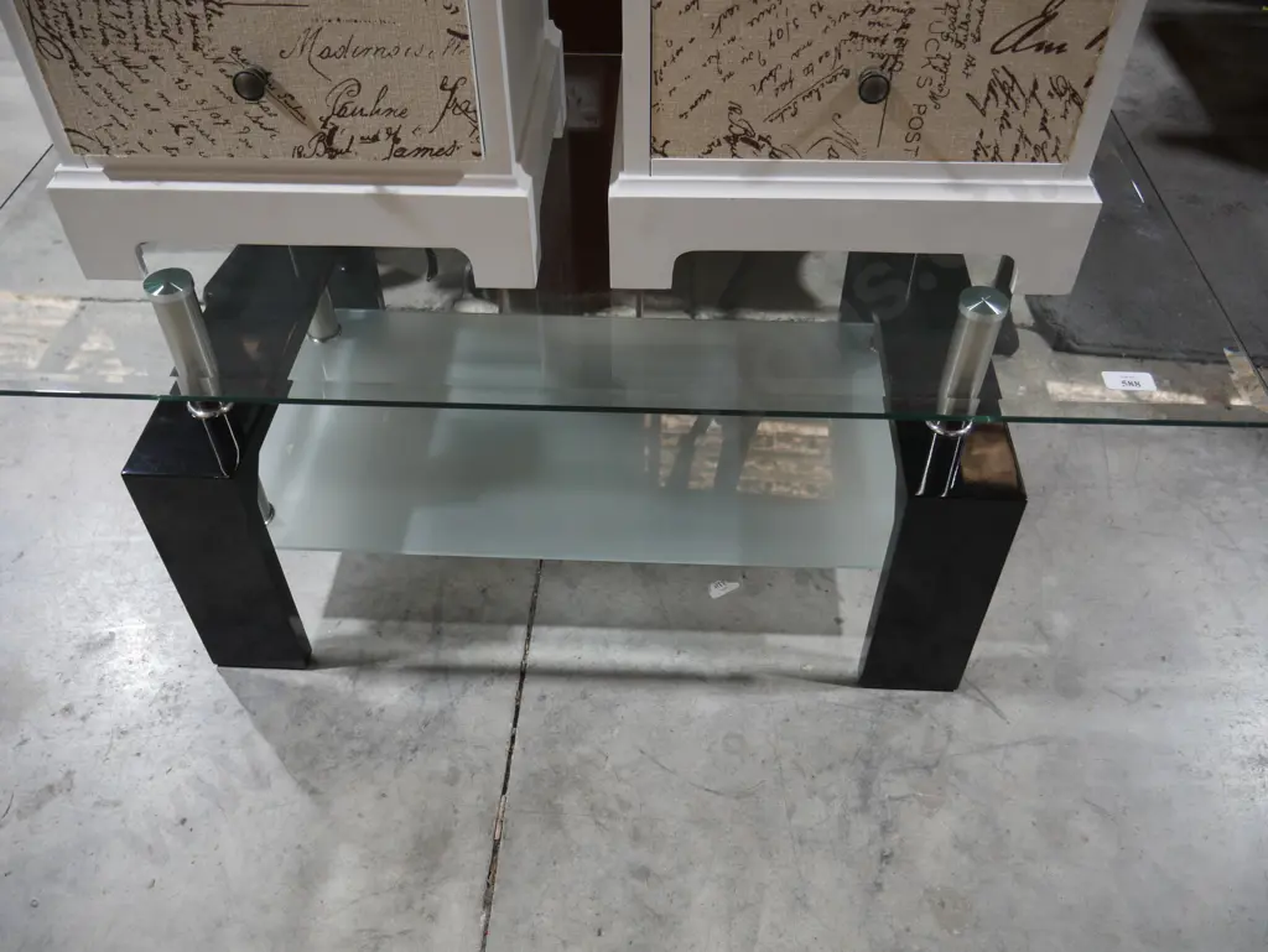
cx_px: 634
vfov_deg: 49.8
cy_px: 476
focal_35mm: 28
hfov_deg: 63.4
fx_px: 1026
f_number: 3.5
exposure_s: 1/60
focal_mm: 14
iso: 320
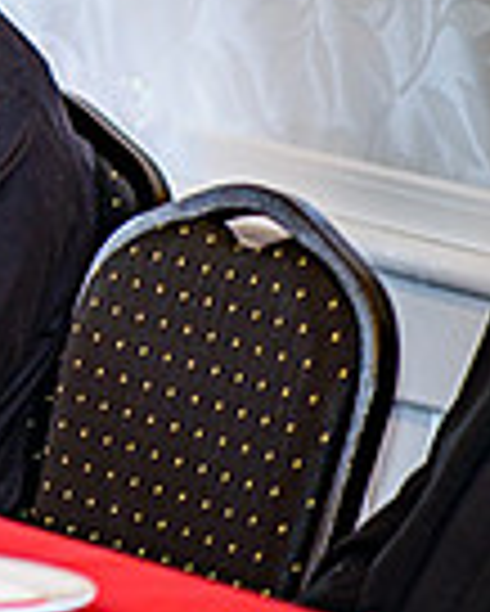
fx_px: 7623
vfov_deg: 4.6
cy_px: -209
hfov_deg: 3.6
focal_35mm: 421
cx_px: -809
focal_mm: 105
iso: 160
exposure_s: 1/125
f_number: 1.8
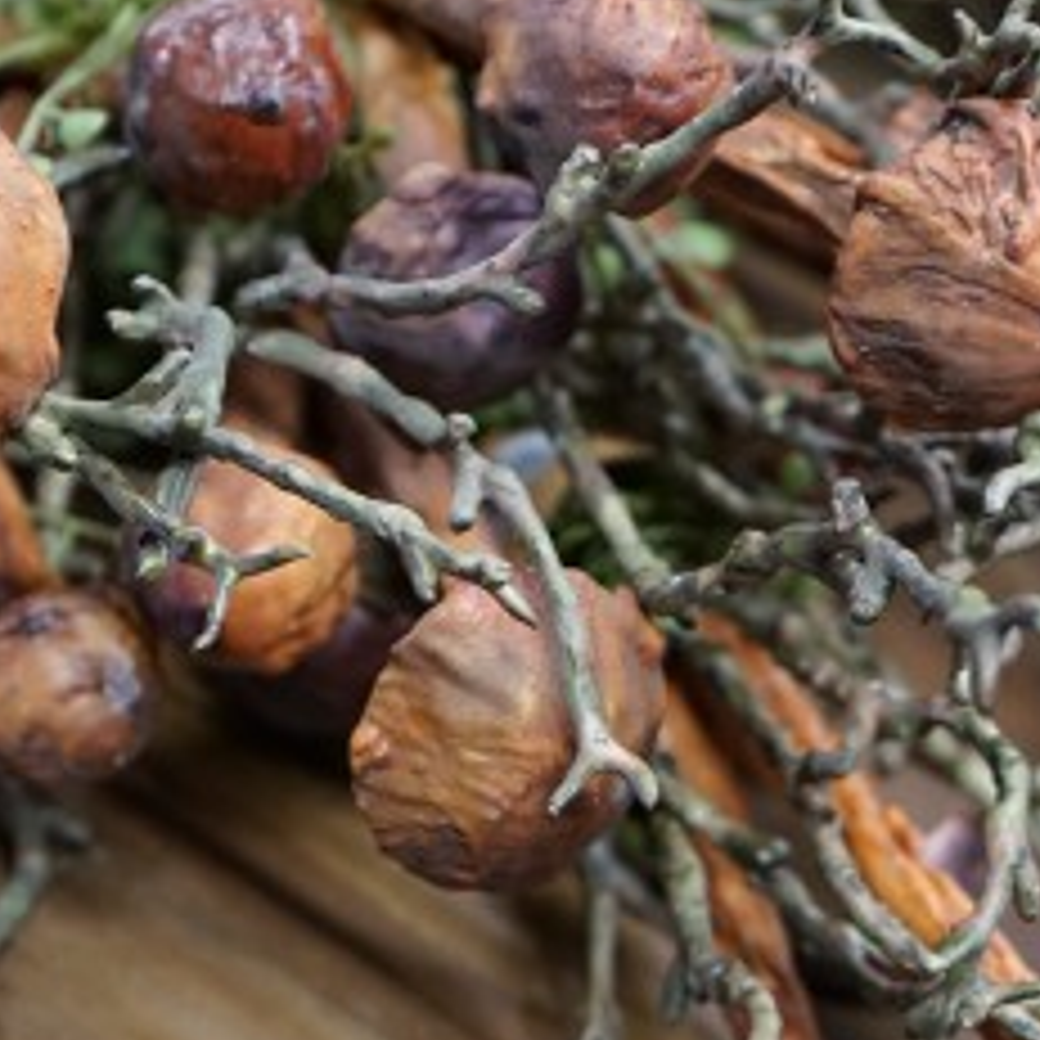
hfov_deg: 20.2
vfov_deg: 20.0
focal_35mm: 86
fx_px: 2923
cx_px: 459
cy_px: 756
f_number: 4
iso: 1600
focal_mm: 39
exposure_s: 1/60
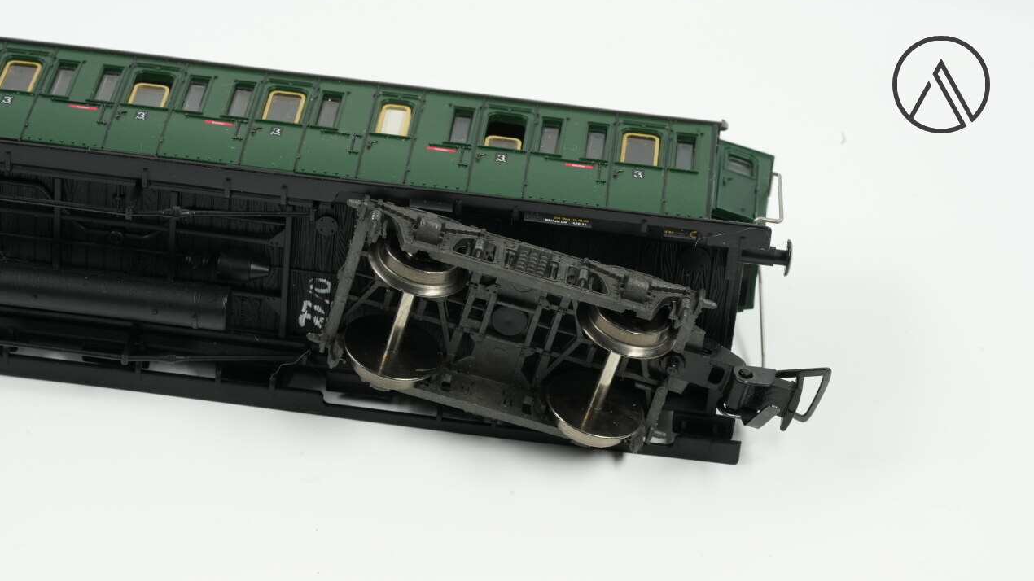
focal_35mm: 95
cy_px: 337
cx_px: 515
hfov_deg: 22.5
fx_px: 2604
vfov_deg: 12.7
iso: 2500
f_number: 16
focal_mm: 90
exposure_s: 1/25
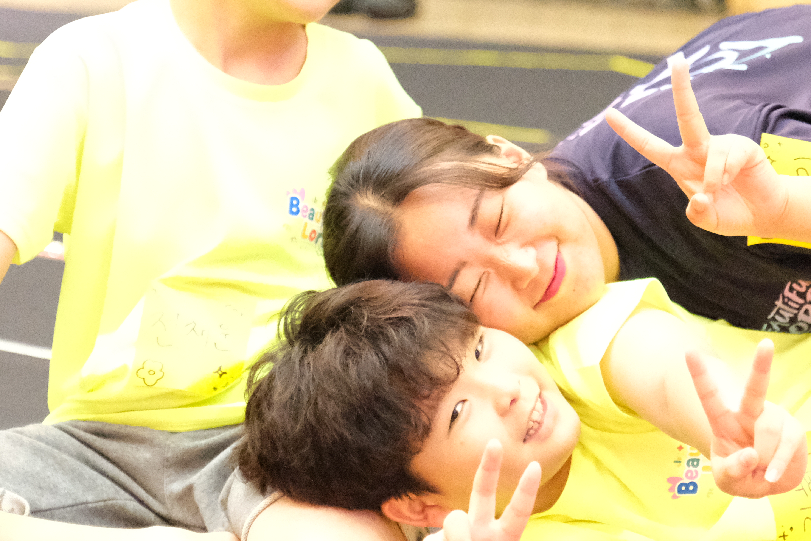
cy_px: 261
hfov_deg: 11.8
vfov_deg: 7.9
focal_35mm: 174
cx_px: 431
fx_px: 3919
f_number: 2.8
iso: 25600
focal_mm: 70
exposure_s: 1/320
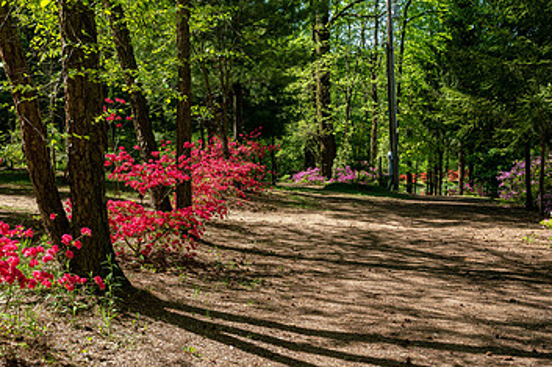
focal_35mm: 51
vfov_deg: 26.4
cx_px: 197
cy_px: 235
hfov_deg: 38.6
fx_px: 782
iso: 180
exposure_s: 1/160
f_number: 8
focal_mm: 31
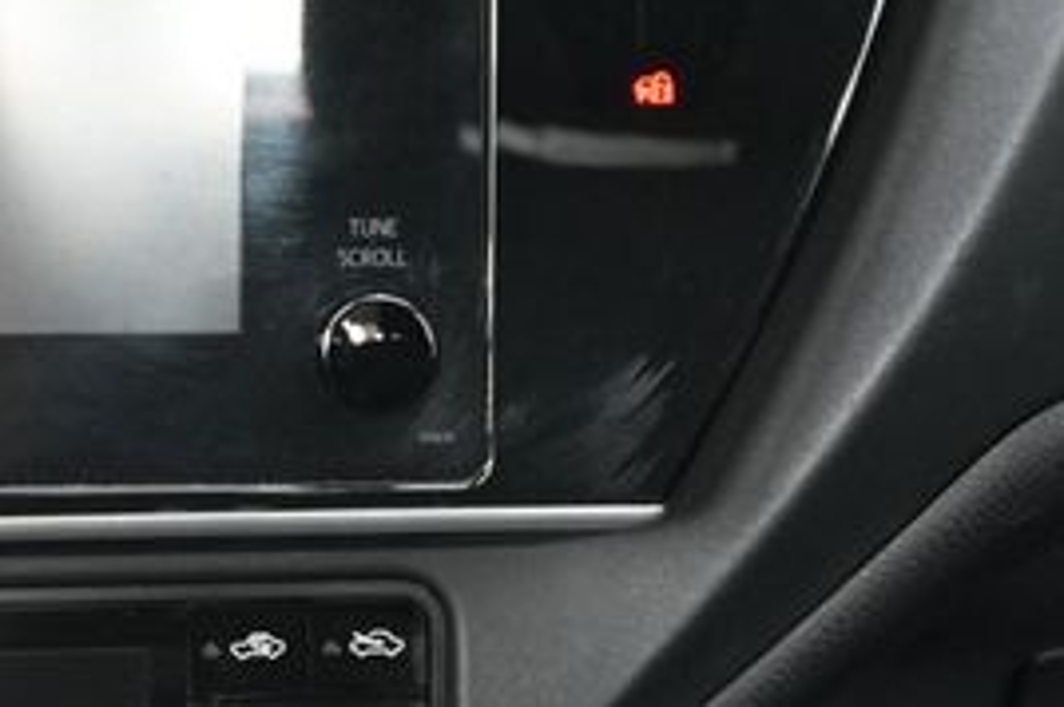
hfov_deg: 12.6
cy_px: 381
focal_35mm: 161
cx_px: -67
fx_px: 4758
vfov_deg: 8.5
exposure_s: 1/100
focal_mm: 45
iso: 3200
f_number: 6
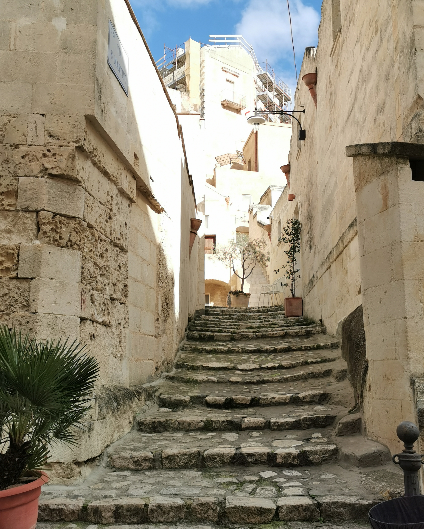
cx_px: 211
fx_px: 580
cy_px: 255
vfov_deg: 49.1
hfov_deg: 40.1
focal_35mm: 37
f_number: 1.6
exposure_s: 1/2033
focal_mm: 5.56
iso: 50
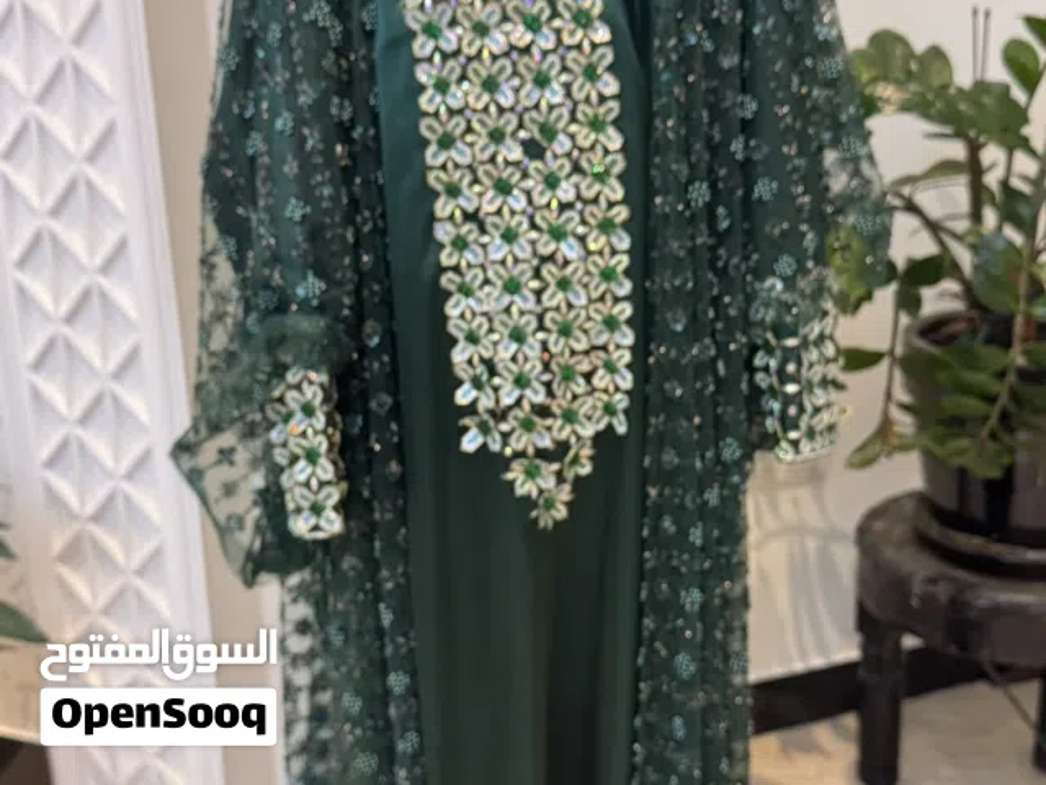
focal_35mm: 24
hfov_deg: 71.6
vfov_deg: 56.8
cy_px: 392
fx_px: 725
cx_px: 523
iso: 640
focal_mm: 6.76
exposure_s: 1/50
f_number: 1.78
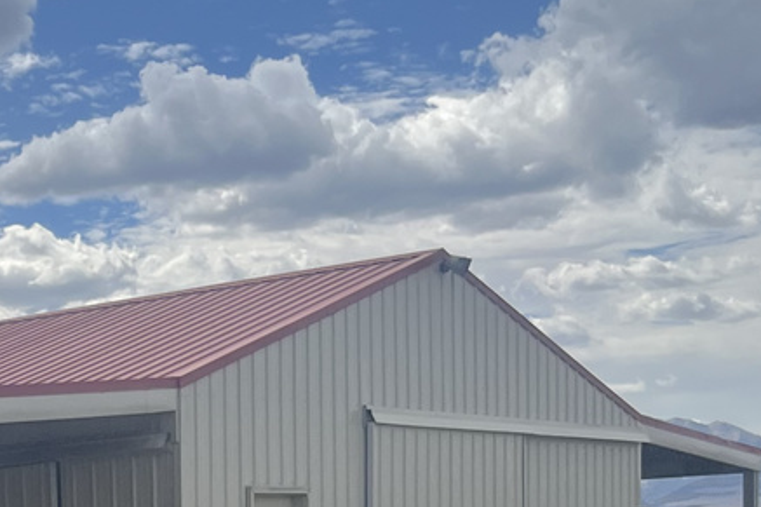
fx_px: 2007
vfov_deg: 13.5
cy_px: 763
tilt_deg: -1.9
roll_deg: +4.2
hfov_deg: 20.2
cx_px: -139
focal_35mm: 95
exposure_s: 1/6173
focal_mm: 5.1
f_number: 1.6
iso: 50
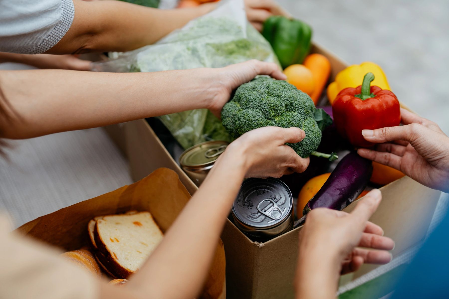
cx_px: 224
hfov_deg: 39.6
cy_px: 150
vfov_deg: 27.0
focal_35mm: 50
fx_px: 624
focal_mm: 50
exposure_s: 1/2000
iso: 100
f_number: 2
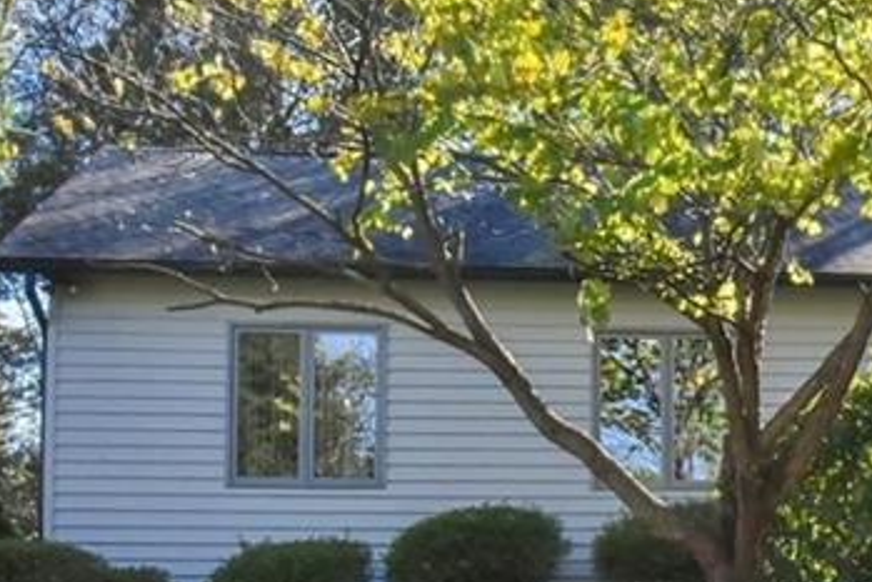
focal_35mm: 91
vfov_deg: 15.0
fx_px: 2205
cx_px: 1054
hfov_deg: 20.8
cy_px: 453
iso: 4000
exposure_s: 1/320
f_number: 18
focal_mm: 31
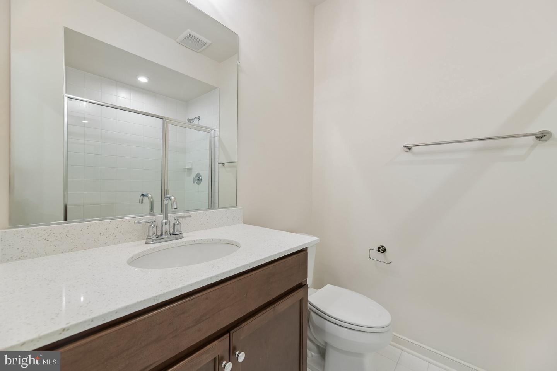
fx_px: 217
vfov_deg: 81.2
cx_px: 278
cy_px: 186
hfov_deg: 104.3
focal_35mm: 14
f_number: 8
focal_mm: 14
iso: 160
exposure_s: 1/15
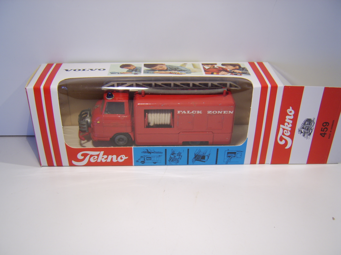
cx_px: 170
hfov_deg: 58.4
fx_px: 305
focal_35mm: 31
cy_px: 128
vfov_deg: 45.4
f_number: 2.7
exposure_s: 1/32
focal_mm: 8.13
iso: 71
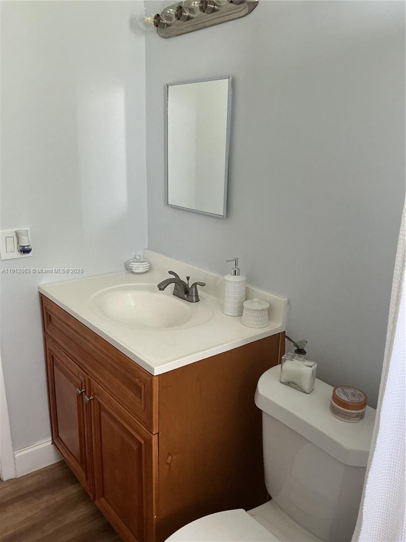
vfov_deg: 61.7
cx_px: 203
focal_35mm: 29
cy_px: 271
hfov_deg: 48.2
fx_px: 454
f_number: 1.8
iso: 100
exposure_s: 1/60
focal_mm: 3
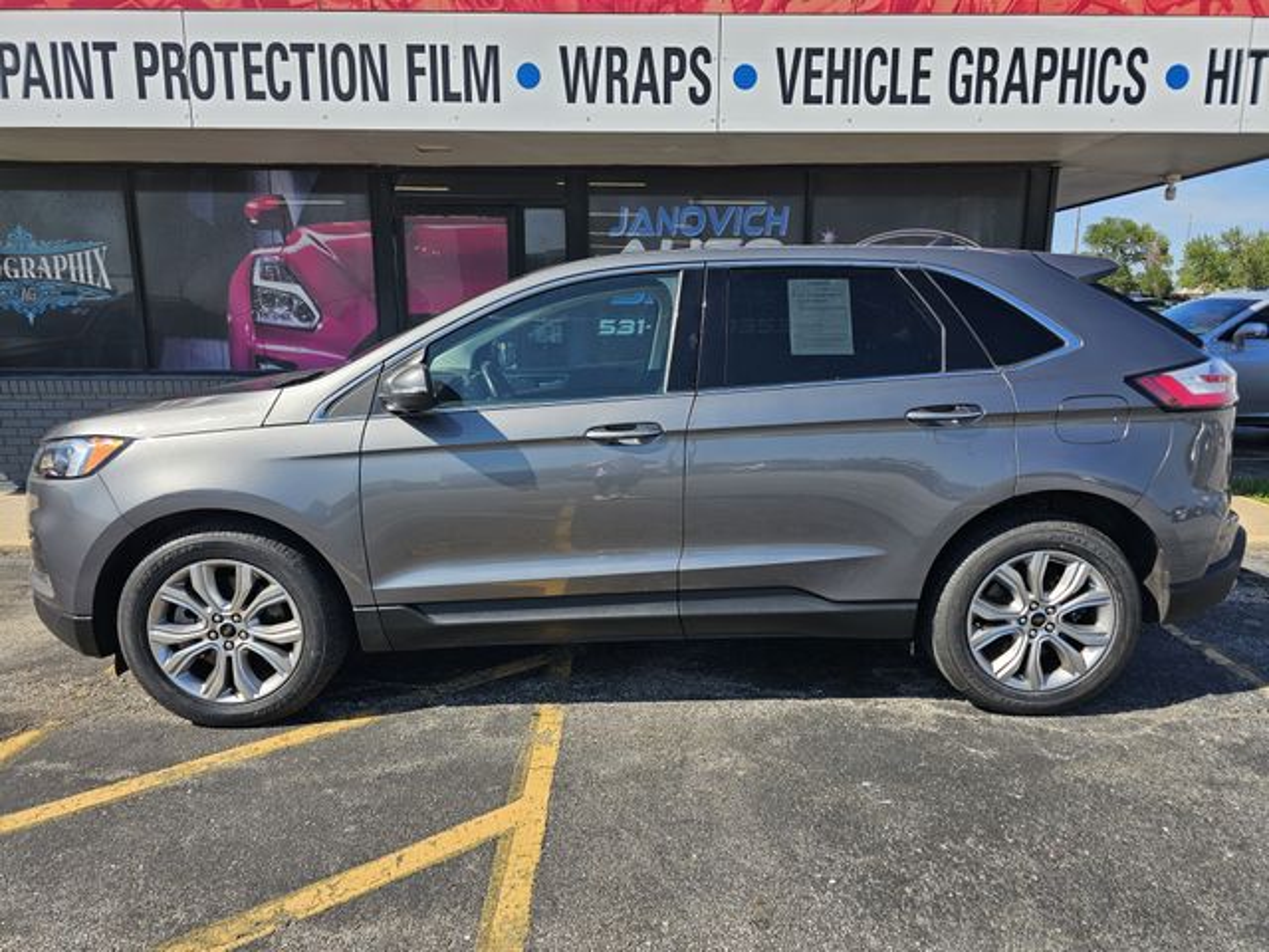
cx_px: 634
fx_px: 843
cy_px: 476
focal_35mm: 23
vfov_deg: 58.9
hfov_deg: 73.9
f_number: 1.7
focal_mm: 6.3
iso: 10
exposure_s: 1/511
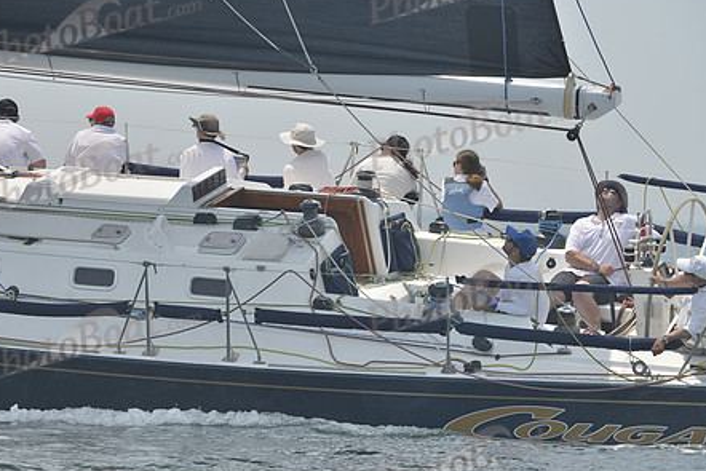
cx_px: 286
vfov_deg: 4.8
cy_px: 236
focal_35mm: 289
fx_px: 5669
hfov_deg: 7.1
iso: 280
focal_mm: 220
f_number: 8
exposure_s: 1/1000
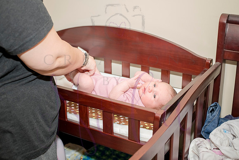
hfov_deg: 39.6
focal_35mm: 50
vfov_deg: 27.0
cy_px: 80
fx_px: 332
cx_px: 120
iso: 800
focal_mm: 50
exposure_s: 1/250
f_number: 4
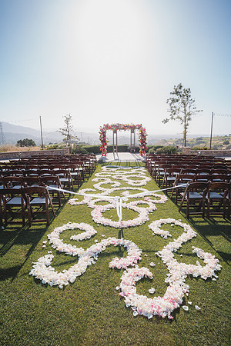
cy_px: 173
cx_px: 116
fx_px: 173
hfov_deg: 67.4
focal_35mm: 18
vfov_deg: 90.0
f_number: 6.3
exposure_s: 1/125
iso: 125
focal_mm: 18
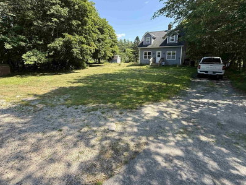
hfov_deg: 87.7
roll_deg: +0.1
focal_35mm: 18
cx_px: 127
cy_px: 80
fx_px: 128
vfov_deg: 71.3
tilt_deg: -10.0
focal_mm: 2.22
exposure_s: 1/625
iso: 64
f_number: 2.2
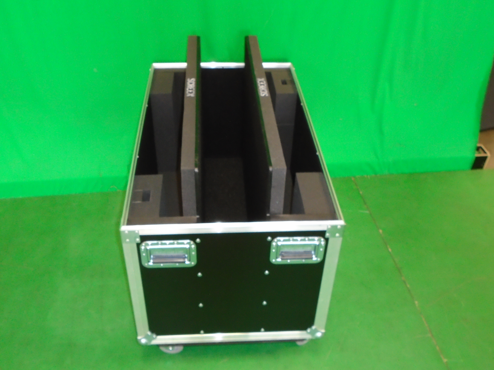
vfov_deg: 39.7
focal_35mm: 36
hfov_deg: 51.4
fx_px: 514
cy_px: 185
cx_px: 247
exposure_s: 1/40
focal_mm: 6.4
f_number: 3.8
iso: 400
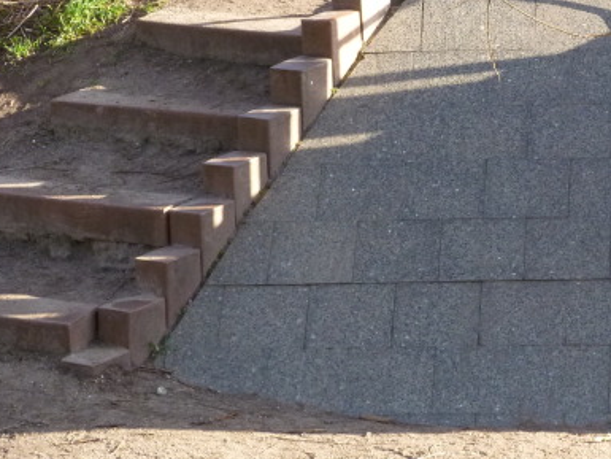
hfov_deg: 10.4
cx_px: 560
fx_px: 3337
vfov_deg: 7.9
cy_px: 133
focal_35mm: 189
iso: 200
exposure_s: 1/250
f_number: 3.4
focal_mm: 16.5
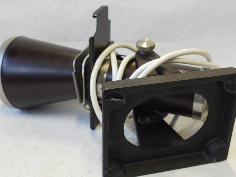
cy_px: 96
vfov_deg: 24.4
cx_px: 113
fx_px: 409
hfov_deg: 32.2
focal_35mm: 60
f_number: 5
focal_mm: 24
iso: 800
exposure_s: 1/80
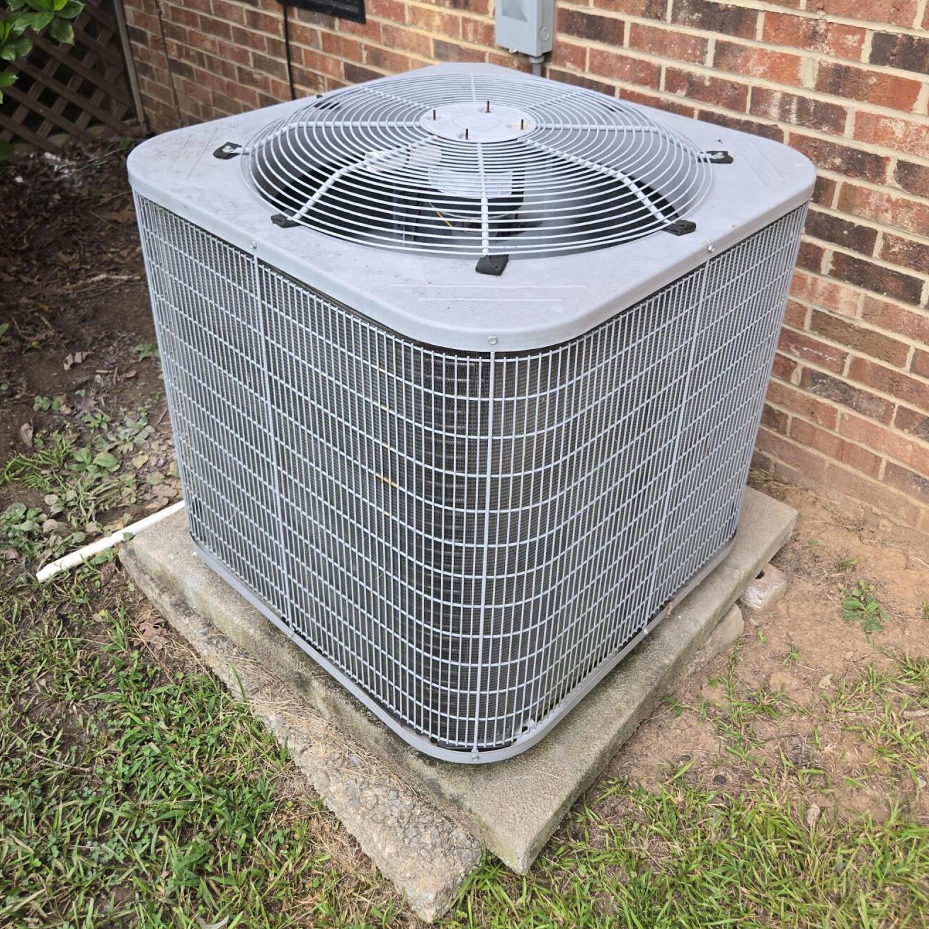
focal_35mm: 31
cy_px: 329
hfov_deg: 52.5
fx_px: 941
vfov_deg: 51.8
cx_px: 455
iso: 25
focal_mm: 5.4
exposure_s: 1/145
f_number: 1.8
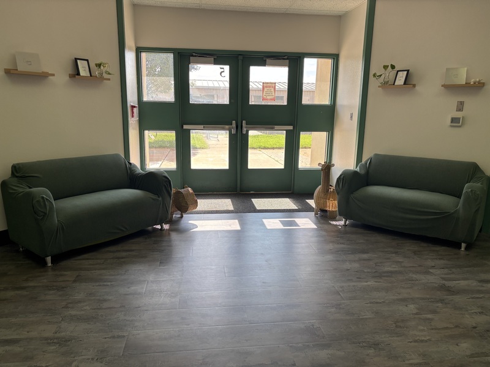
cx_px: 245
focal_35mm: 26
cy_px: 184
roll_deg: -1.5
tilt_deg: -11.2
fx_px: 368
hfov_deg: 67.3
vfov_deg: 53.1
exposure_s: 1/261
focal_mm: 5.96
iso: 40
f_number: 1.6
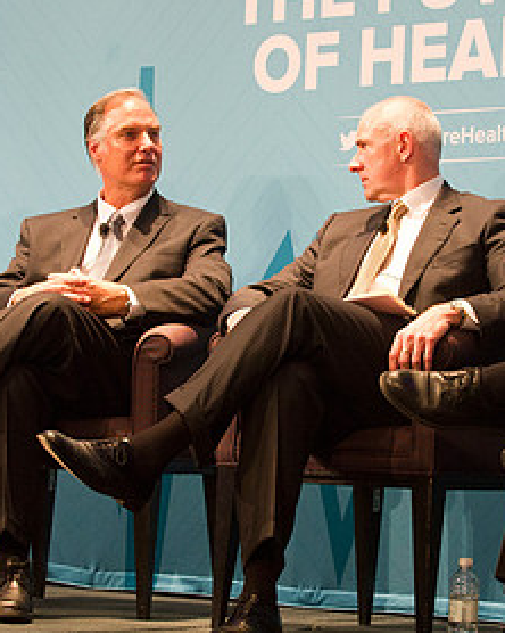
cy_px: 250
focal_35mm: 137
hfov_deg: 11.3
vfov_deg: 14.1
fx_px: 2562
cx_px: 303
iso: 2500
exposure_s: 1/125
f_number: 3.5
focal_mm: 70
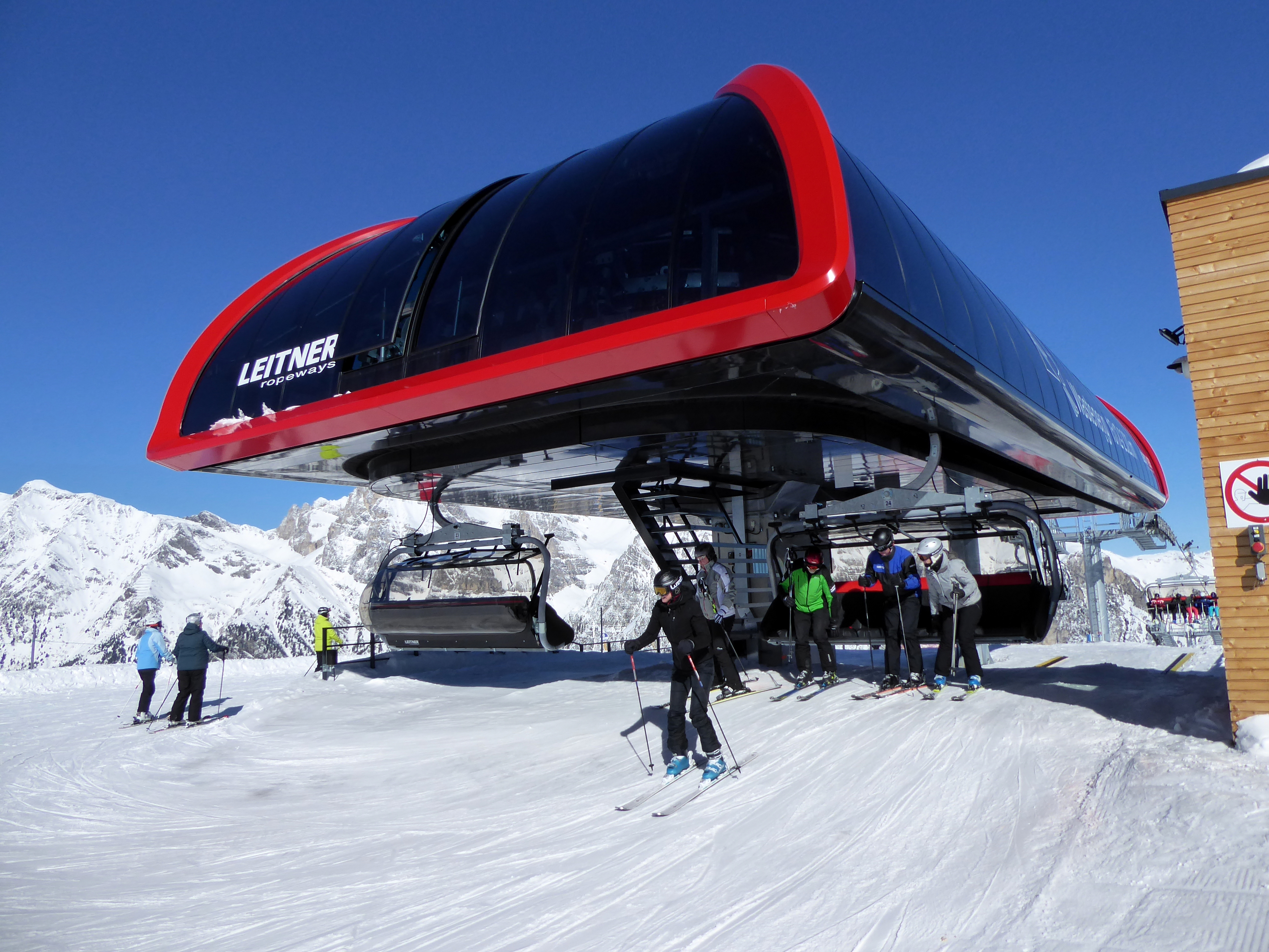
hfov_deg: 69.4
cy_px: 476
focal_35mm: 25
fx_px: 916
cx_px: 634
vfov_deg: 54.9
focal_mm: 4.3
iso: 125
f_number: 3.5
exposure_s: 1/1600
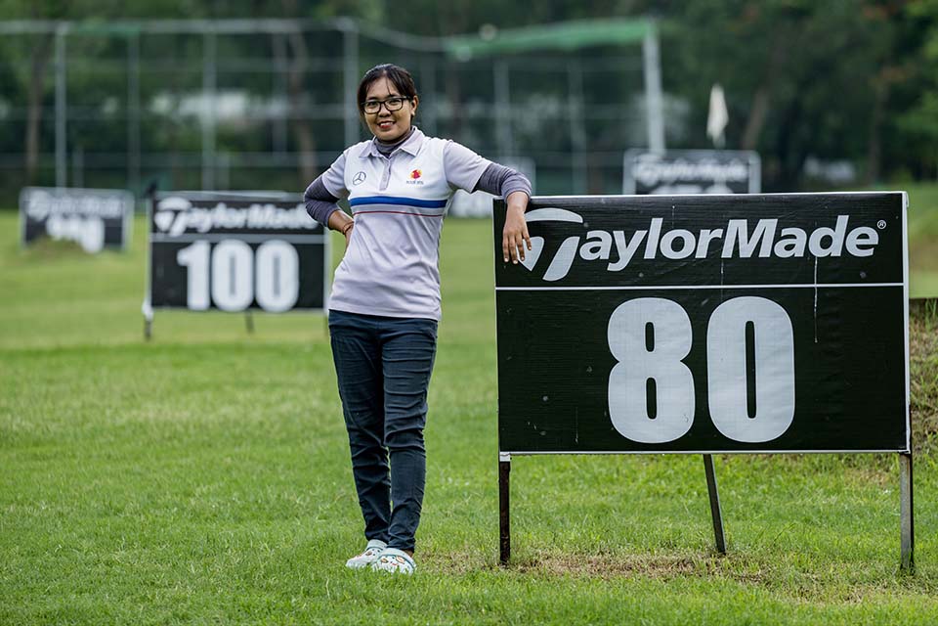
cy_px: 313
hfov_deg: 10.3
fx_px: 5211
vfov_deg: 6.9
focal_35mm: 200
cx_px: 469
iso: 220
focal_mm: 200
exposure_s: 1/800
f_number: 3.5
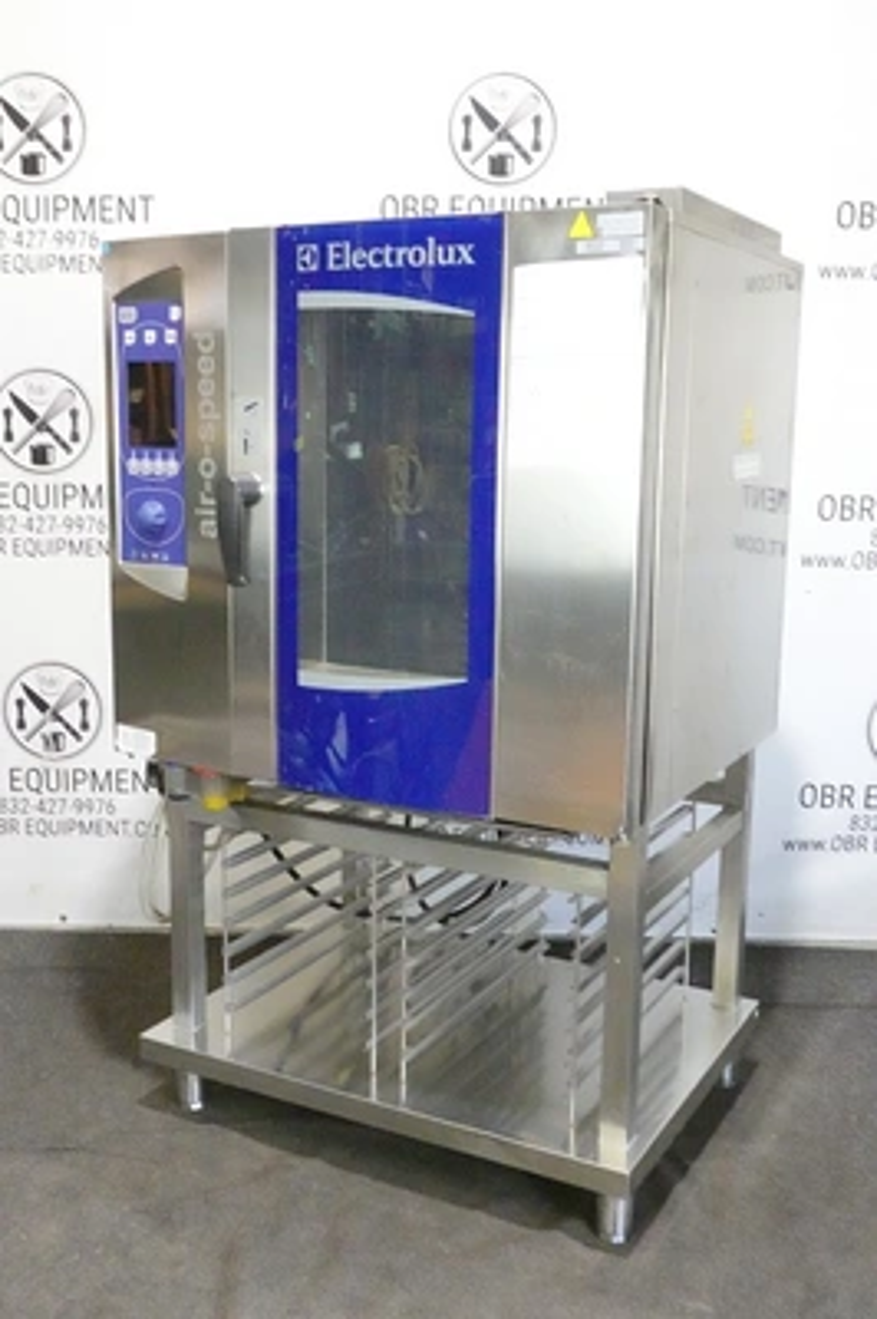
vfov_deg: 50.7
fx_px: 1391
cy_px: 660
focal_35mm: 38
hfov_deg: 35.0
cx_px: 438
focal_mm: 14.12
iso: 6400
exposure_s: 1/30
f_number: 11
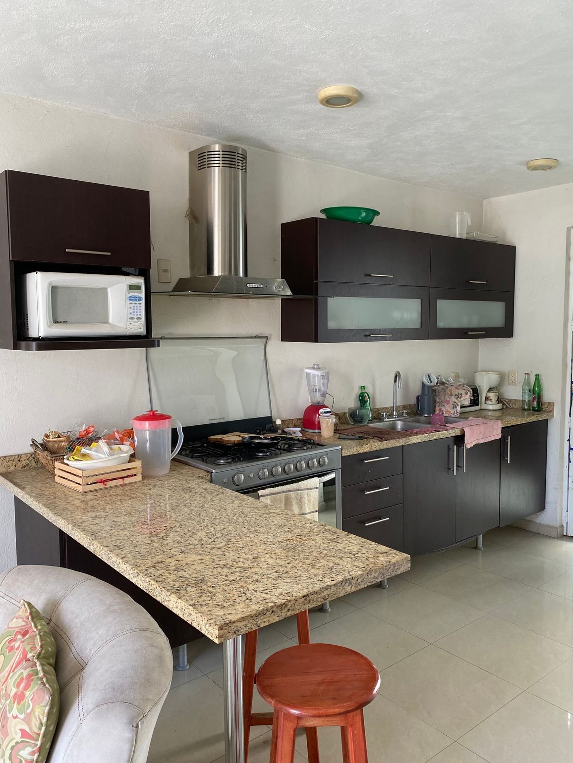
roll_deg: -0.3
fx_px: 596
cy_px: 378
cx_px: 293
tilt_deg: -2.9
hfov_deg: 51.4
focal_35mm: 27
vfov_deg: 65.3
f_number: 1.8
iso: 125
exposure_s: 1/121
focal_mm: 4.25
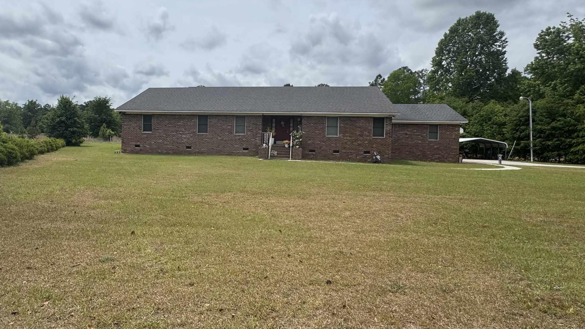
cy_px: 146
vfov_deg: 49.4
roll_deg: -1.4
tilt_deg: -1.1
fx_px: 357
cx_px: 233
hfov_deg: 77.8
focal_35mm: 23
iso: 50
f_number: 2.2
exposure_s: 1/3906
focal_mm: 2.22
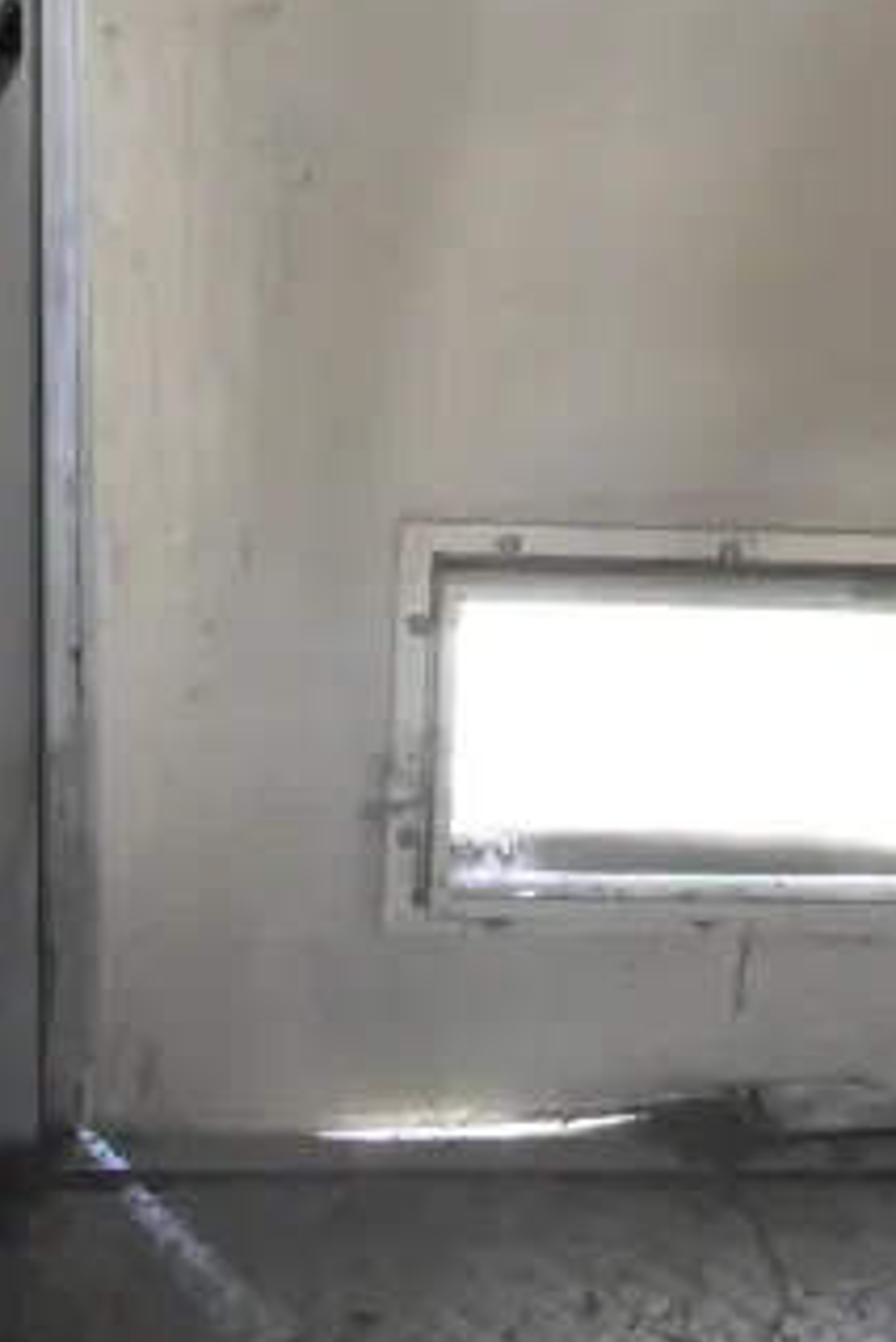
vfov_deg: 20.8
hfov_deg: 15.7
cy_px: -555
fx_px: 3207
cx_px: 841
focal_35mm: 86
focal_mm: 20
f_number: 3.8
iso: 9000
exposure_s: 1/30
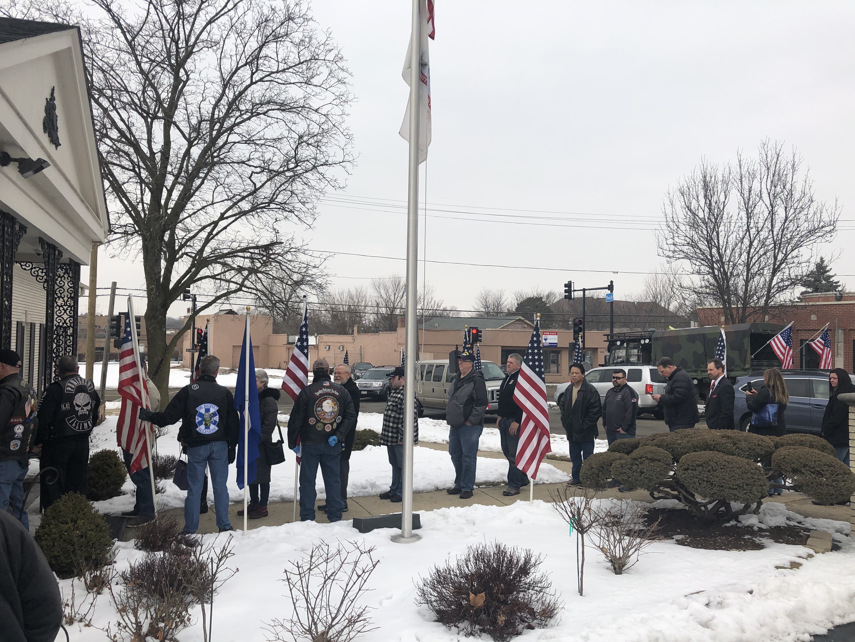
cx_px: 428
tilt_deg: +5.7
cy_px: 321
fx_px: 692
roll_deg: +0.9
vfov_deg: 49.7
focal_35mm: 28
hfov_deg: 63.4
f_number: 1.8
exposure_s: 1/1845
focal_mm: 3.99
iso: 20
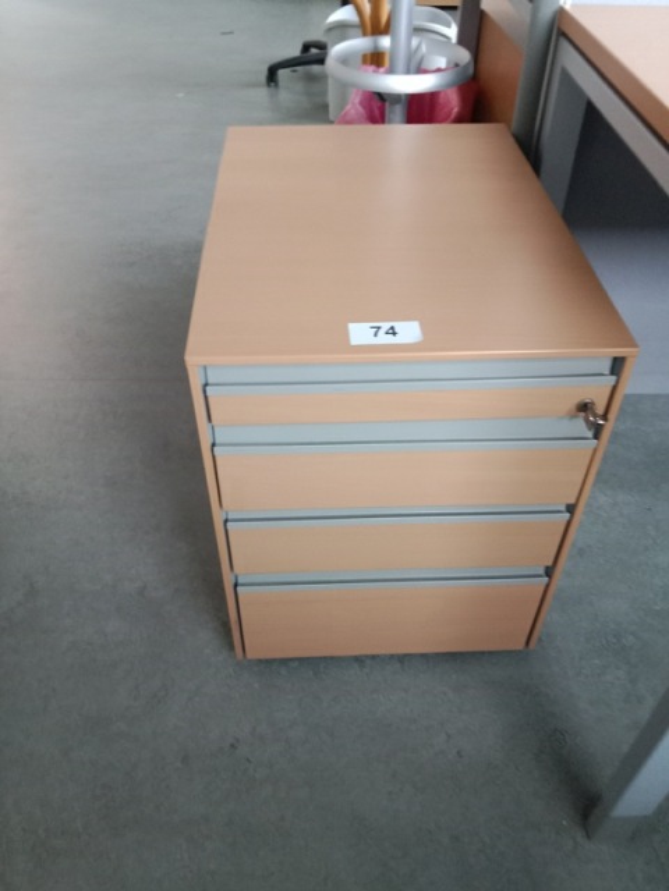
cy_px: 446
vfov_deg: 65.3
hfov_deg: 51.4
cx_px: 334
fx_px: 696
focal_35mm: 27
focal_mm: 3.65
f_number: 2.2
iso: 991
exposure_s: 1/16.7
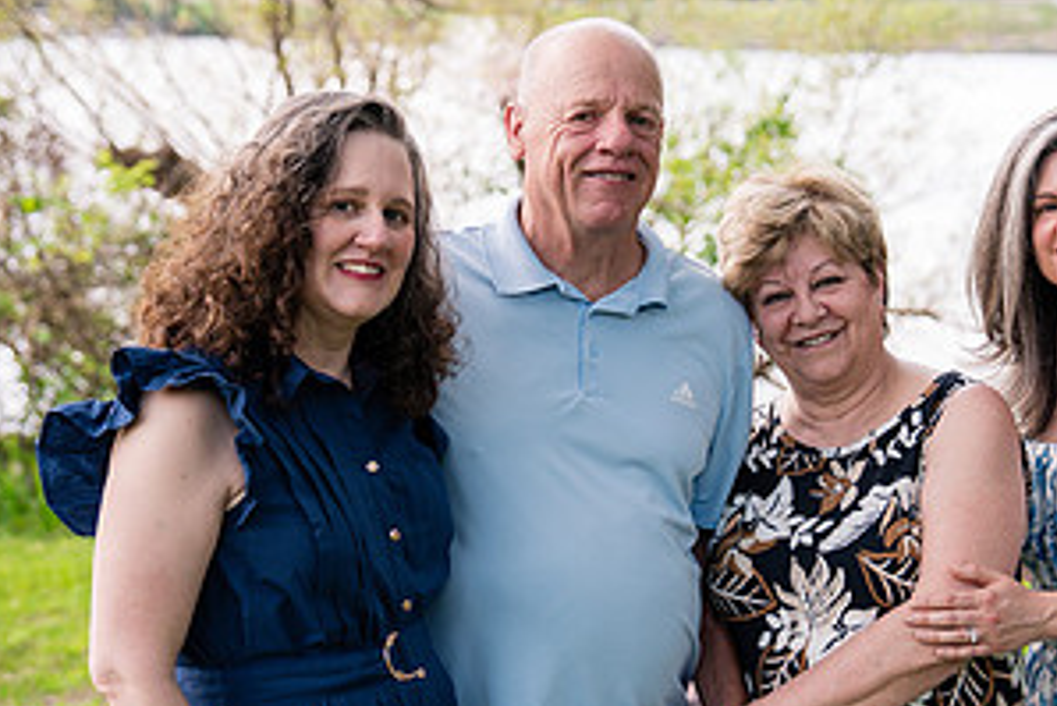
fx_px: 2849
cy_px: 424
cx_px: 638
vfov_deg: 14.1
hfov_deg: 21.0
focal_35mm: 97
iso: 100
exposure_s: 1/250
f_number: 2.8
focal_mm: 48
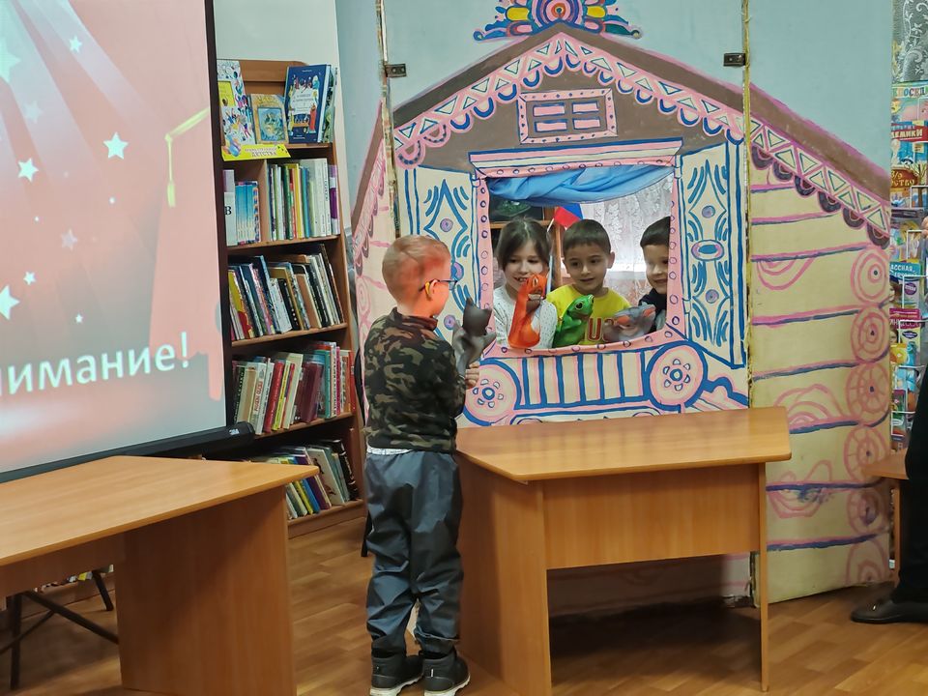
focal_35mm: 54
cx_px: 464
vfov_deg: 27.0
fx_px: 1448
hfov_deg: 35.5
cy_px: 348
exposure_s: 1/100
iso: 640
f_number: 1.9
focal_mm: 6.12
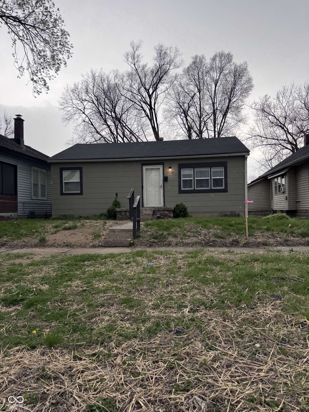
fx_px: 286
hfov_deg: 56.8
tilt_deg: +0.1
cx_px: 154
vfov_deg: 71.6
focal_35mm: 24
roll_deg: +0.1
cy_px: 206
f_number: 1.78
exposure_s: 1/966
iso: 80
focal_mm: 6.76
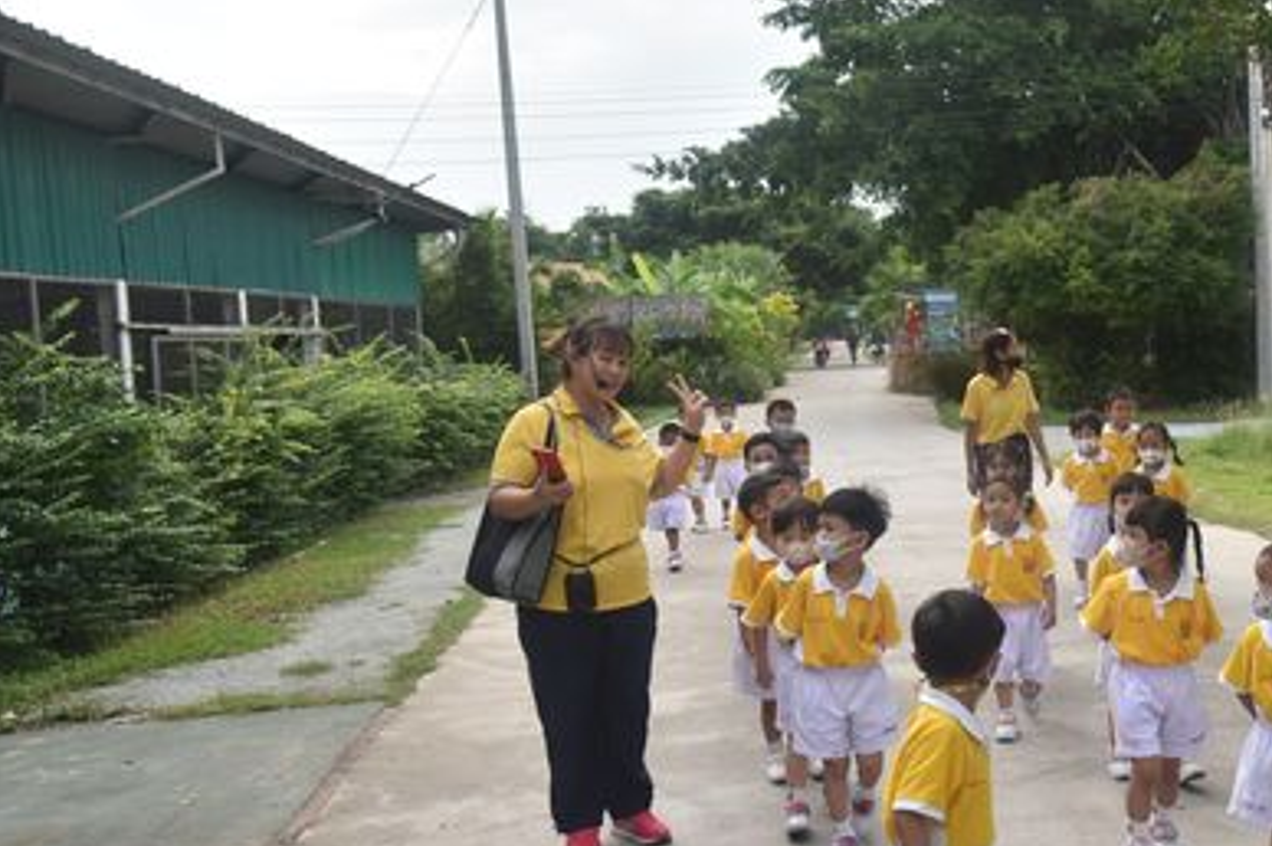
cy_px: 416
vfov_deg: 28.0
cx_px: 947
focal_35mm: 48
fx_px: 1695
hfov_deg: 40.1
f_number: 4
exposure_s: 1/2500
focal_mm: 31
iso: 1000
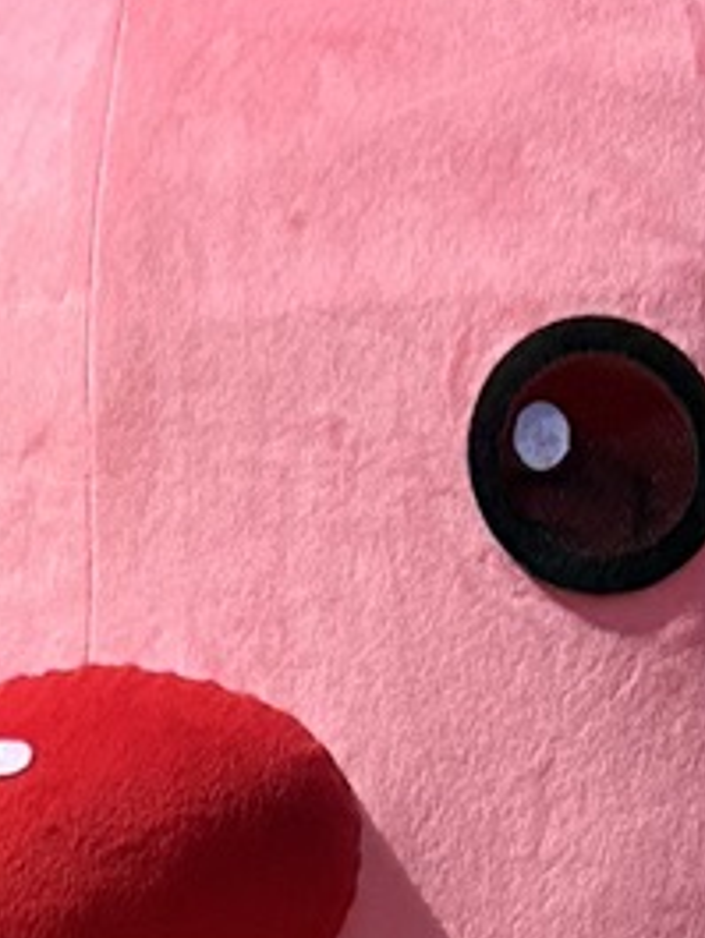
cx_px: 163
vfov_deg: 9.3
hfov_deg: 7.6
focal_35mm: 196
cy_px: 2074
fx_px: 5318
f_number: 1.5
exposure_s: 1/6211
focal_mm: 5.7
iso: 50
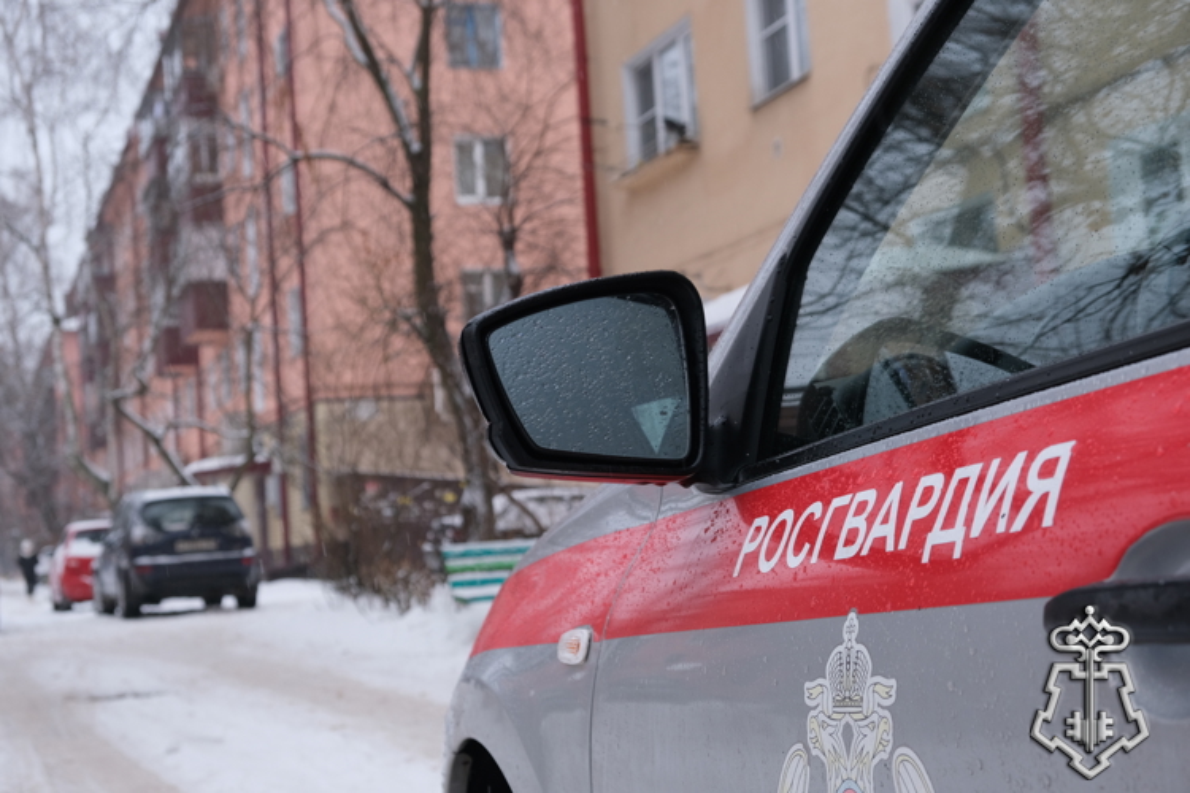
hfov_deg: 36.9
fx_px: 1785
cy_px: 396
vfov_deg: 25.1
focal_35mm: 54
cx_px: 595
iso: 320
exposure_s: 1/150
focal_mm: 35.8
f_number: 5.6
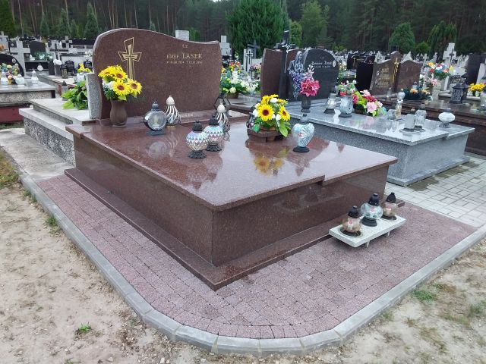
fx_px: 393
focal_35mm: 28
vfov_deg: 49.7
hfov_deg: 63.4
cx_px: 243
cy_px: 182
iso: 40
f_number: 1.9
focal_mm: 2.91
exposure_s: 1/100
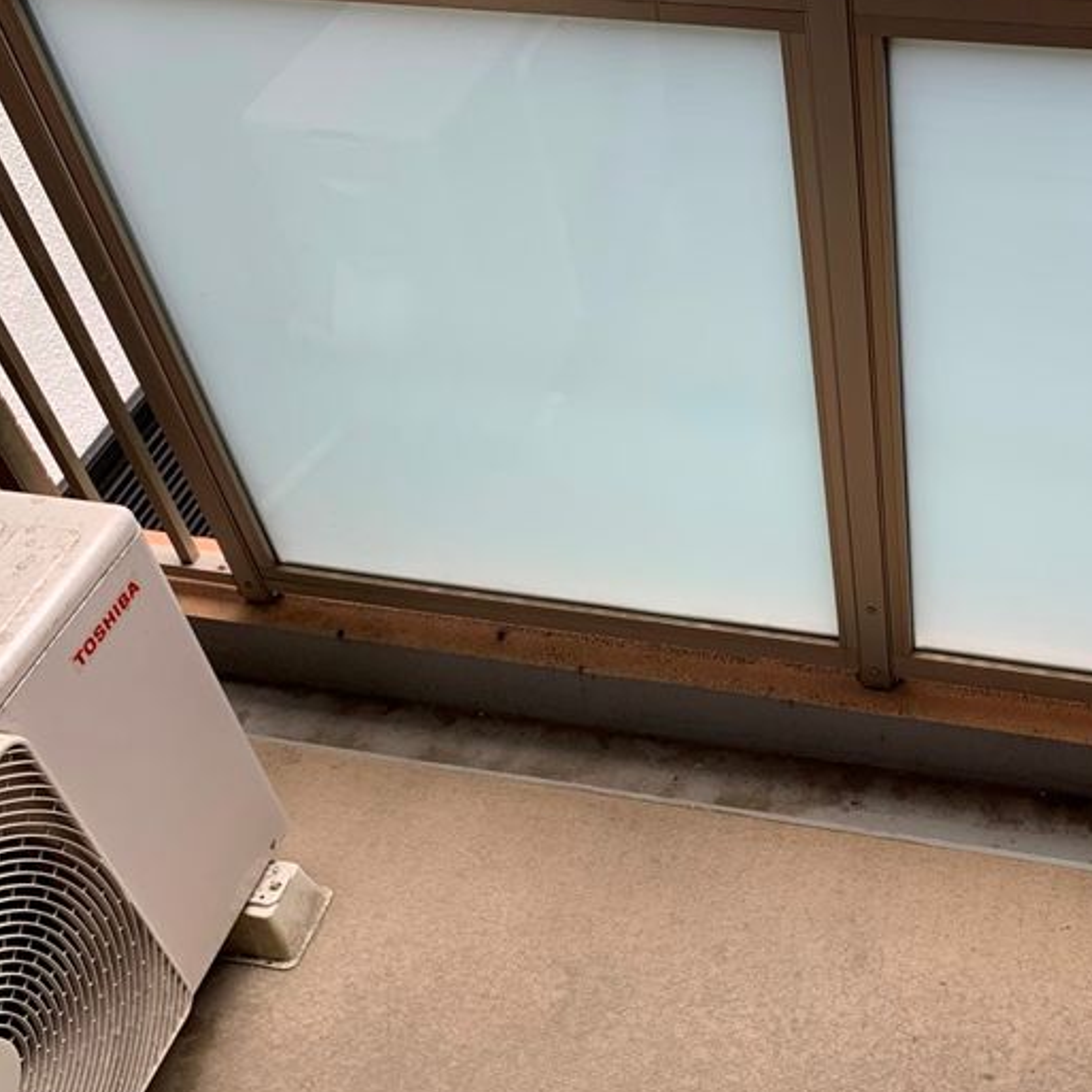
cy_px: 562
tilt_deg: -47.3
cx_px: 881
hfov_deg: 37.7
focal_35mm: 43
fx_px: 1535
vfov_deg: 39.2
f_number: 1.8
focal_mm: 4.25
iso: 25
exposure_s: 1/340
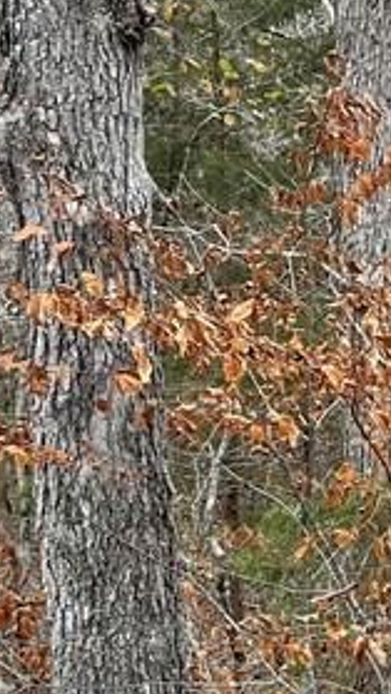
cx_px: 1001
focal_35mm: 104
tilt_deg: -10.9
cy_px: 400
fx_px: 1916
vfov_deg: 20.5
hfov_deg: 9.9
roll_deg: -1.7
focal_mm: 4.2
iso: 32
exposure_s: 1/295
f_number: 1.6
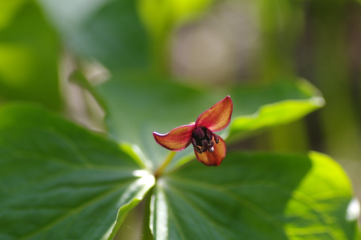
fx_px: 1353
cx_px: 180
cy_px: 120
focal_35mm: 135
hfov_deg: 15.2
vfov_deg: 10.1
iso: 100
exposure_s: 1/80
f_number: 2.8
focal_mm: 90
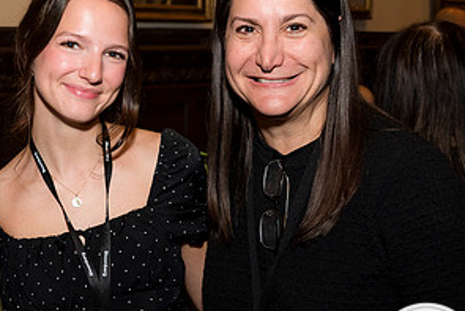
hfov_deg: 28.2
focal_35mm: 70
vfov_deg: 19.4
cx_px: 93
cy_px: 95
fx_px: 905
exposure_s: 1/125
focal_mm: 29
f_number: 5
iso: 800
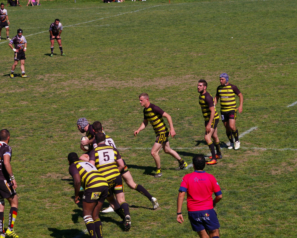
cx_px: 127
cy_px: 119
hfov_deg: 13.3
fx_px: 1271
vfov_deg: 10.7
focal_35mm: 145
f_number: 11
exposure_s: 1/750
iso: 400
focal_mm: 85
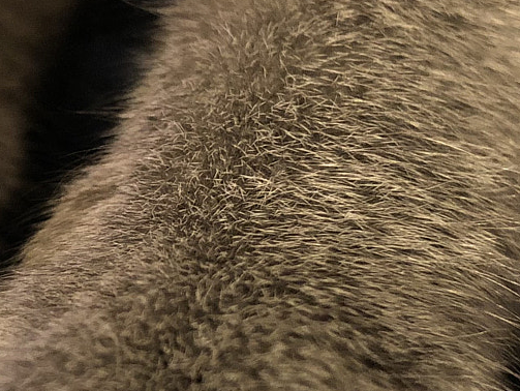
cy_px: 249
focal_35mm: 89
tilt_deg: -46.8
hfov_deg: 21.8
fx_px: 1338
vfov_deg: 16.6
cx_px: 129
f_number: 1.8
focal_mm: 3.99
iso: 125
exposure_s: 1/4
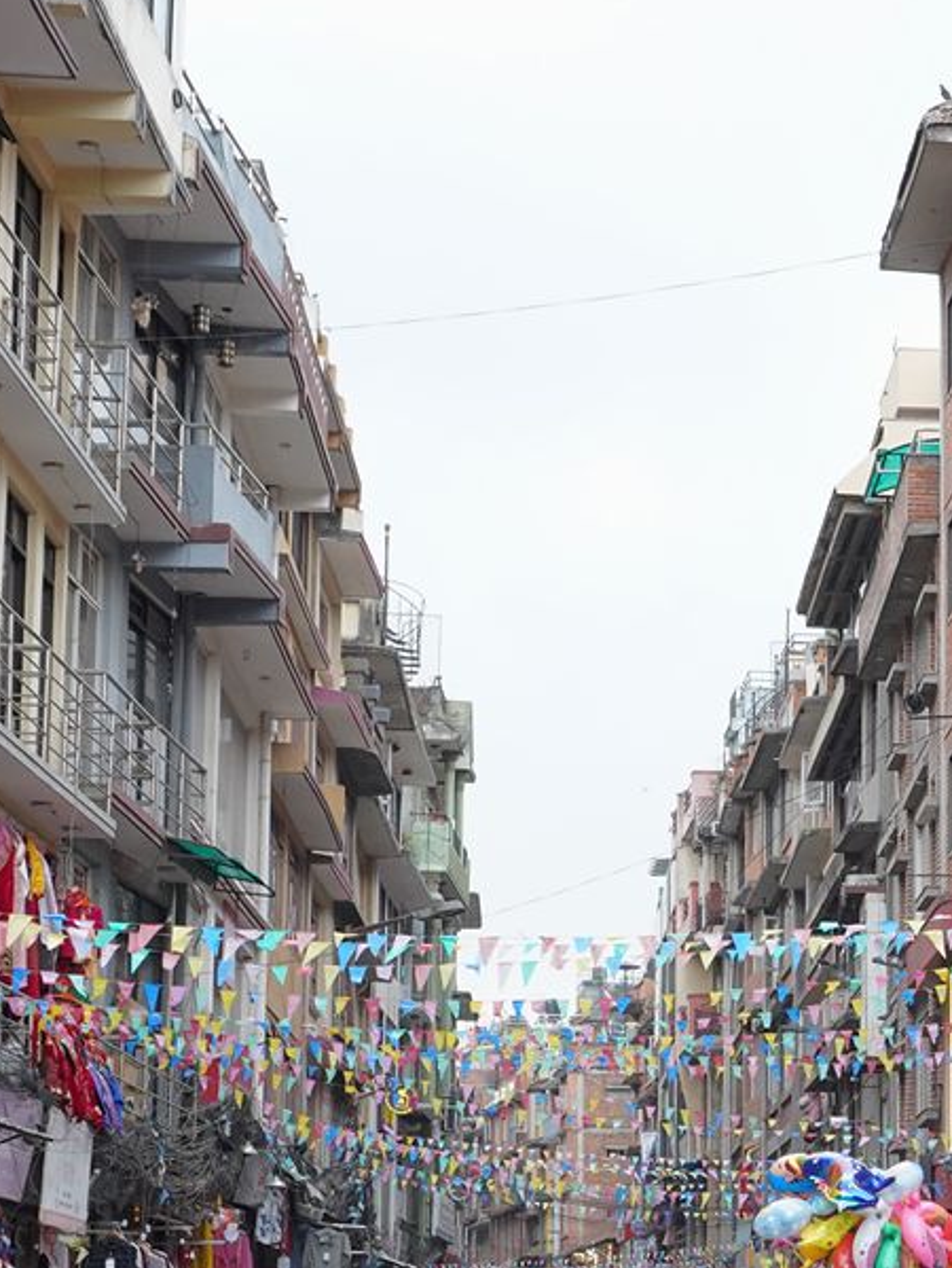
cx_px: 1257
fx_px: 2821
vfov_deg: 25.0
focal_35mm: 77
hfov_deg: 17.9
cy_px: 991
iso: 800
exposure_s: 1/100
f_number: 9
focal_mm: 24
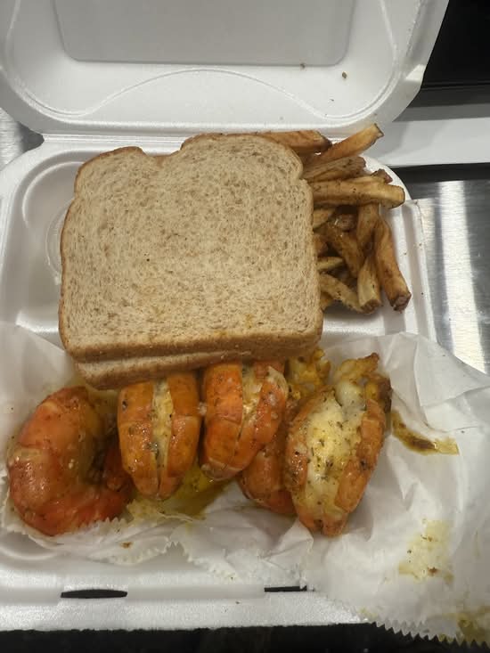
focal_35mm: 24
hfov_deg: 56.8
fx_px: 453
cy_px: 326
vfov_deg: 71.6
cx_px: 245
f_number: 2.2
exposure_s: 1/120
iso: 160
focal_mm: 2.22
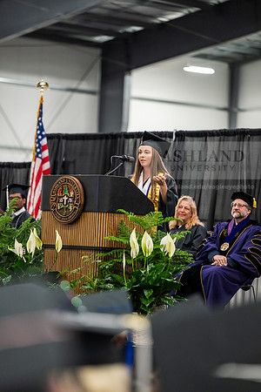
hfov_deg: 9.8
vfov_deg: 14.7
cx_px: 130
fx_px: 1522
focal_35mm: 140
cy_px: 196
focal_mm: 140
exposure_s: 1/200
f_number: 2.8
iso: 2500
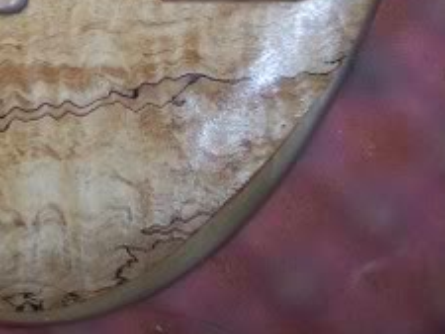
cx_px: -162
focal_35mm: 108
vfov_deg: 13.3
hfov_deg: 17.0
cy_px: -91
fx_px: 1389
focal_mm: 8
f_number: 2.8
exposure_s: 1/30
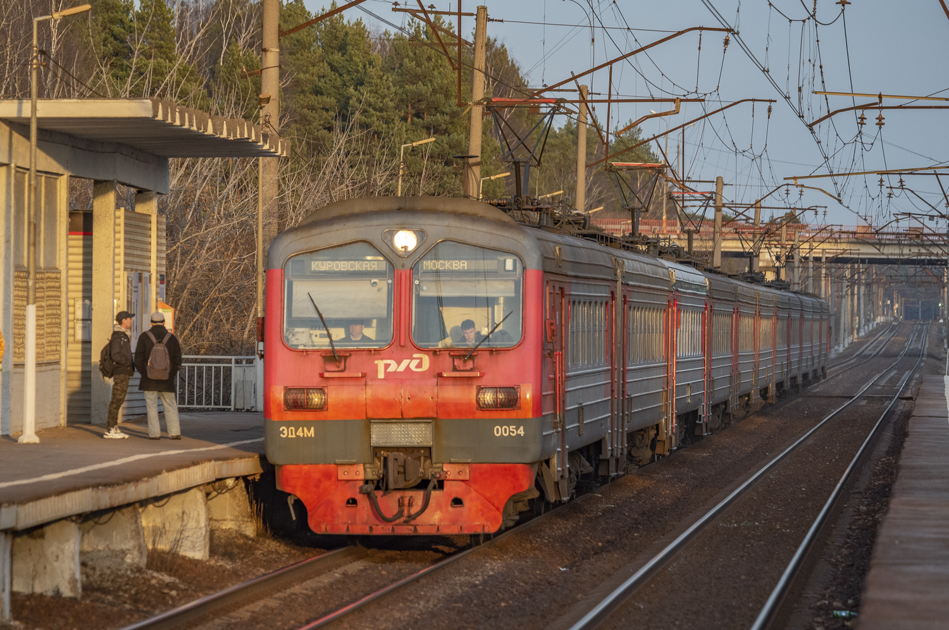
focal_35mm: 220
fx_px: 5792
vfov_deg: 6.2
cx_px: 474
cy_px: 315
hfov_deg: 9.4
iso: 800
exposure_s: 1/500
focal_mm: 220
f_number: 5.3
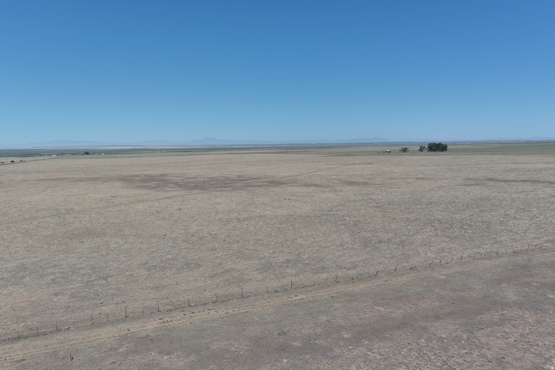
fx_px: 447
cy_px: 185
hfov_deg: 63.7
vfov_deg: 45.0
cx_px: 278
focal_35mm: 29
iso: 100
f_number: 2.8
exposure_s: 1/1600
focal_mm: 10.13
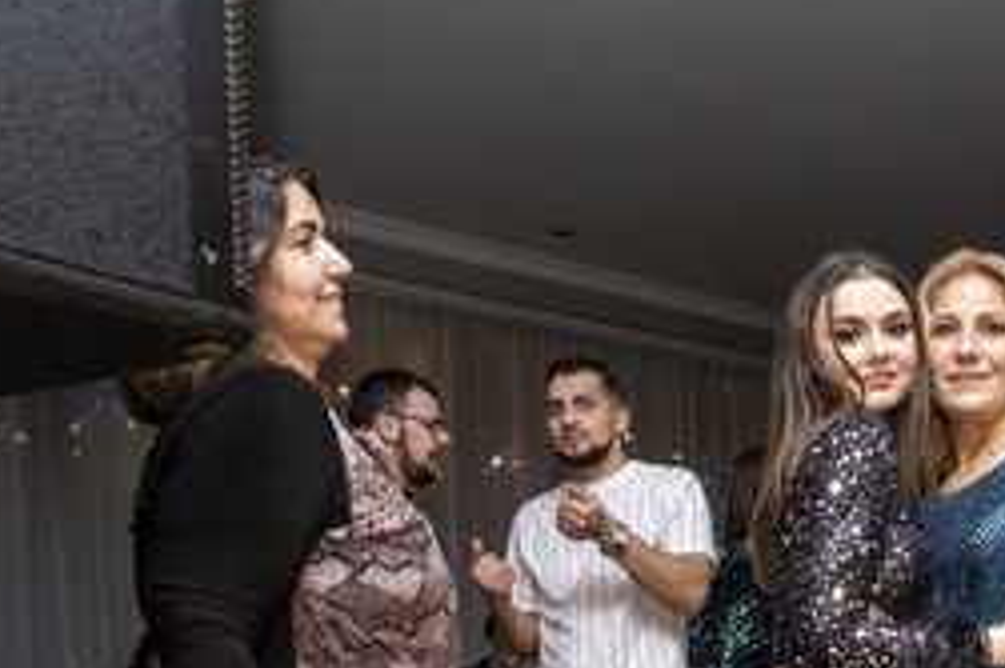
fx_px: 1423
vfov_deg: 24.7
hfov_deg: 37.2
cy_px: 734
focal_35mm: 51
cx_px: 833
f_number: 2.2
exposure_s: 1/200
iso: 500
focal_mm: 13
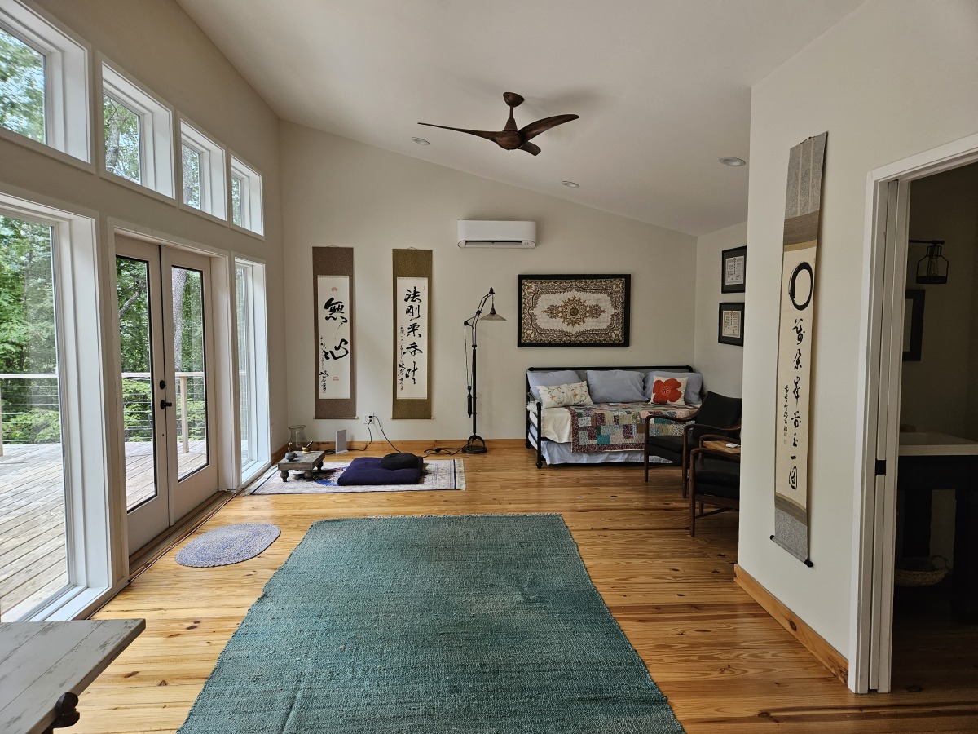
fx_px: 650
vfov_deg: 58.9
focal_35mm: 23
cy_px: 367
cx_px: 489
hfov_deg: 73.9
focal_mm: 5.4
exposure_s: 1/359
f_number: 1.8
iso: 160
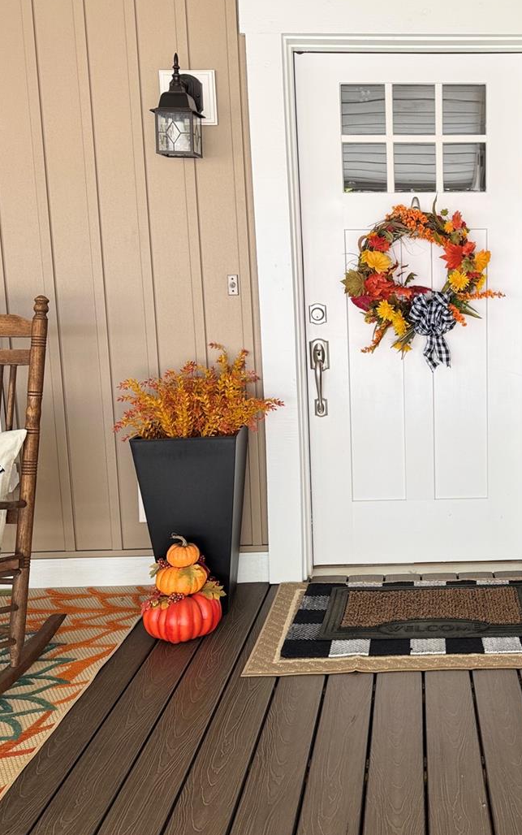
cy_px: 405
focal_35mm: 38
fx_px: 864
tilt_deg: -8.8
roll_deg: +1.0
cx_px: 453
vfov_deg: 51.5
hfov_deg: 32.2
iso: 50
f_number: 1.78
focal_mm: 6.76
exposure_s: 1/121
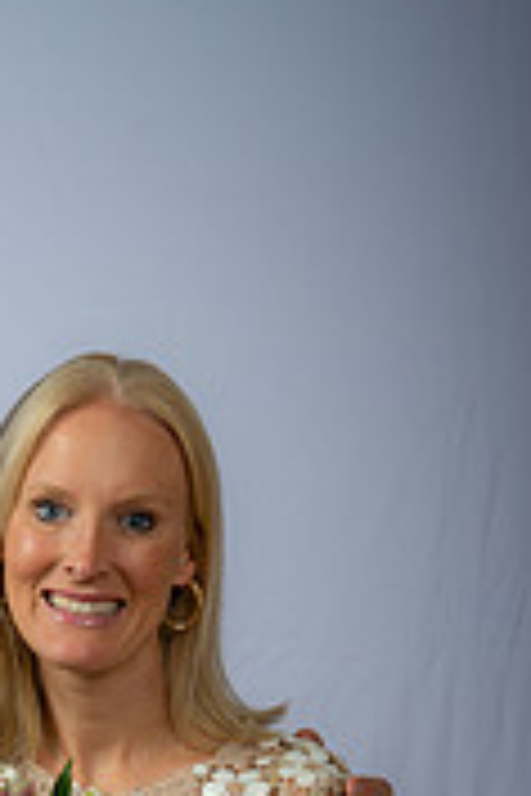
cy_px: 881
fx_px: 3252
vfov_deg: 13.7
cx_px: -110
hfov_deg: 9.2
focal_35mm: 147
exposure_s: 1/200
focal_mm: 58
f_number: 6.3
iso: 250
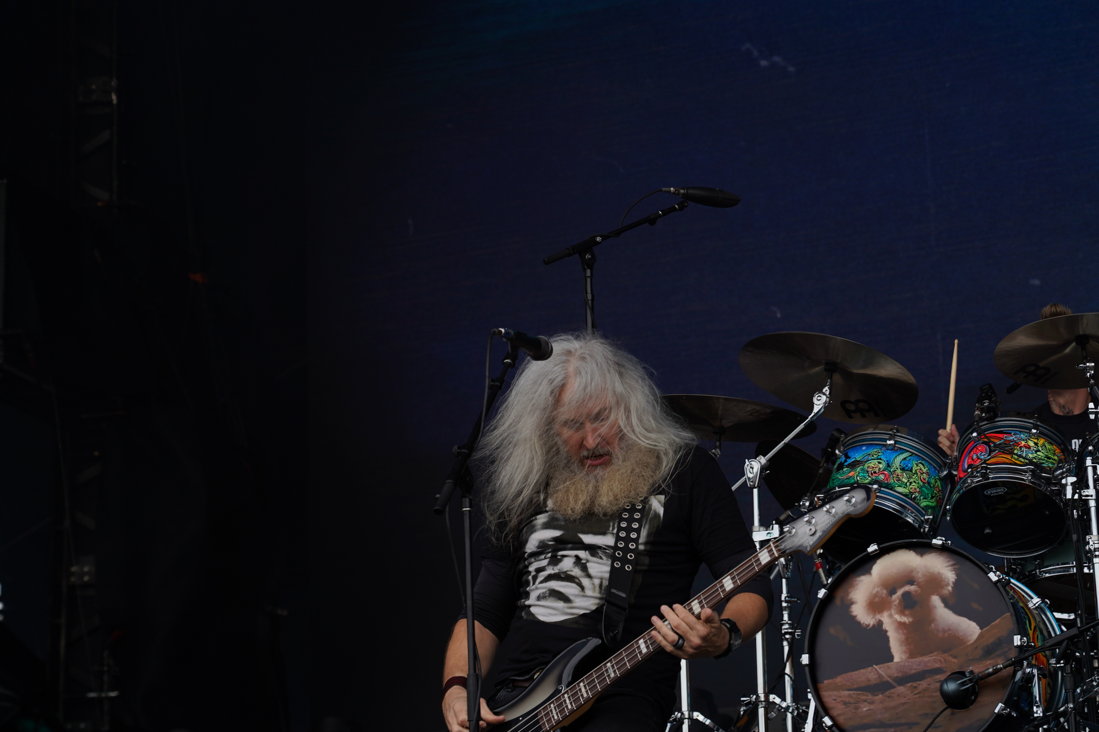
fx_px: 3205
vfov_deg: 13.0
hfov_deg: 19.5
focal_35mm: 105
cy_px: 366
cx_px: 550
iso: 100
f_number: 5.6
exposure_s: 1/250
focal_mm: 105
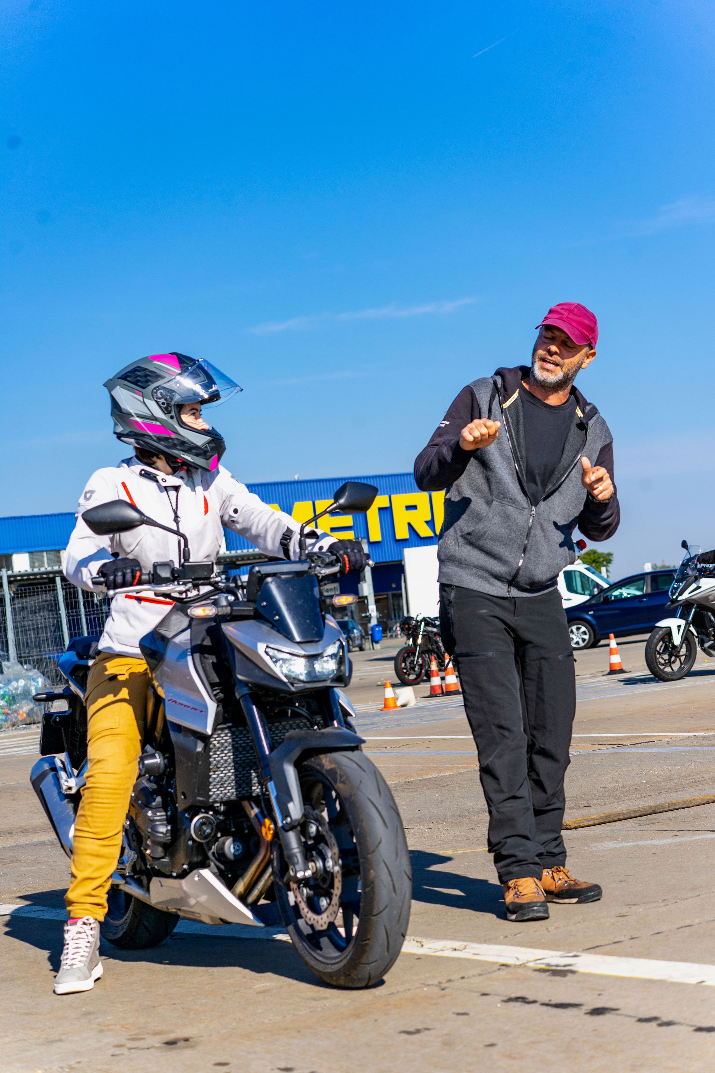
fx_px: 2085
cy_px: 536
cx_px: 358
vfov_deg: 28.8
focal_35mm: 70
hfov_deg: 19.5
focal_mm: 70
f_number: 6.3
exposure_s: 1/1250
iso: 125
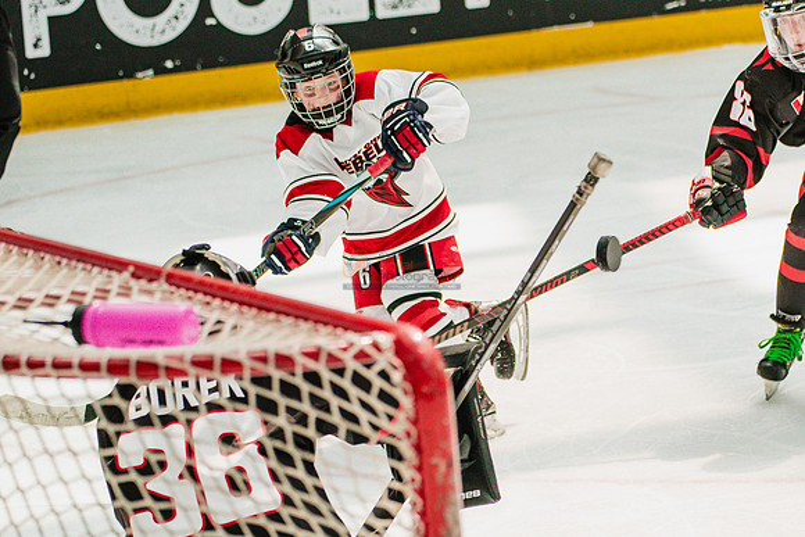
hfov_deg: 9.8
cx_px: 687
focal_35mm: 209
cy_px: 330
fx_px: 4664
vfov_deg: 6.6
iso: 1600
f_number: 4
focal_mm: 120
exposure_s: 1/2500
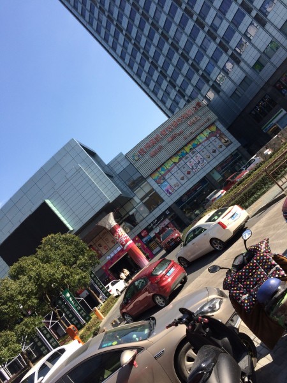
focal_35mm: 29
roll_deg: +41.1
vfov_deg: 61.7
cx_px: 144
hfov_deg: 48.2
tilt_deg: +8.1
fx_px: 321
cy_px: 192
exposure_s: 1/1244
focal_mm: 4.15
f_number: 2.2
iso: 32
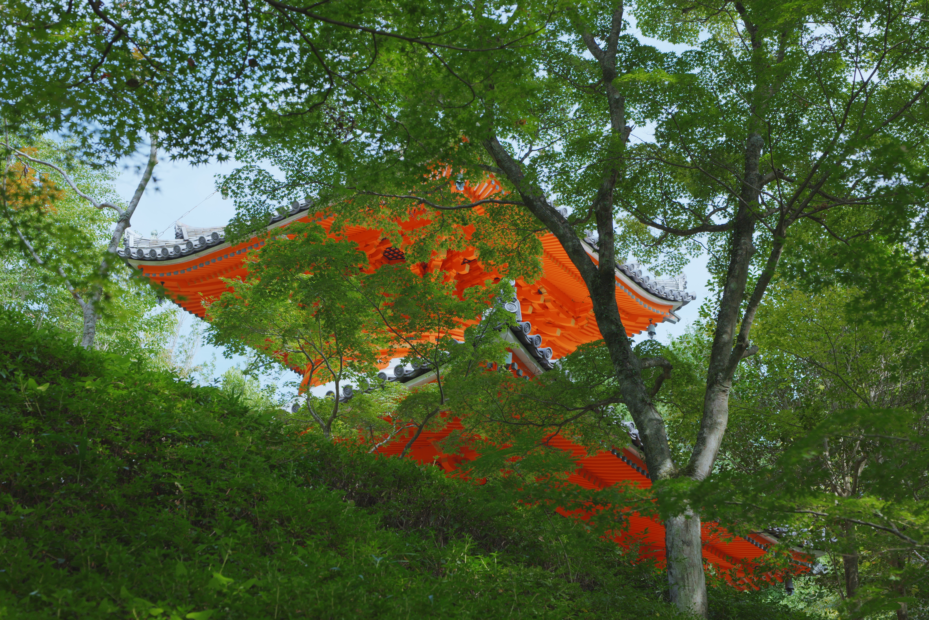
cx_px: 464
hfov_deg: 33.9
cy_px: 310
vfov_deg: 23.0
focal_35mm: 59
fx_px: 1522
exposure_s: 1/500
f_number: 5
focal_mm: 59
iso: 640
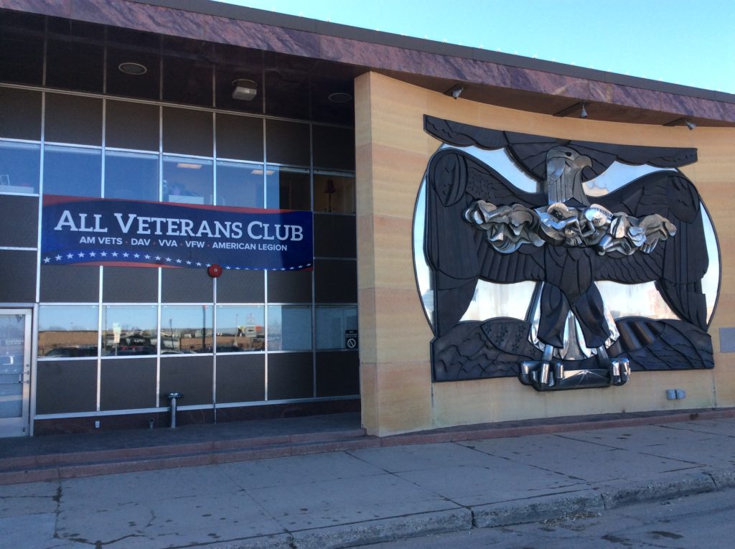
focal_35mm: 32
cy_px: 274
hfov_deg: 56.9
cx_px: 368
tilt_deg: +4.8
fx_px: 679
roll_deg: +2.0
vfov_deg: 44.1
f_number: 2.4
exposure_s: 1/357
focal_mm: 3.3
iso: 32
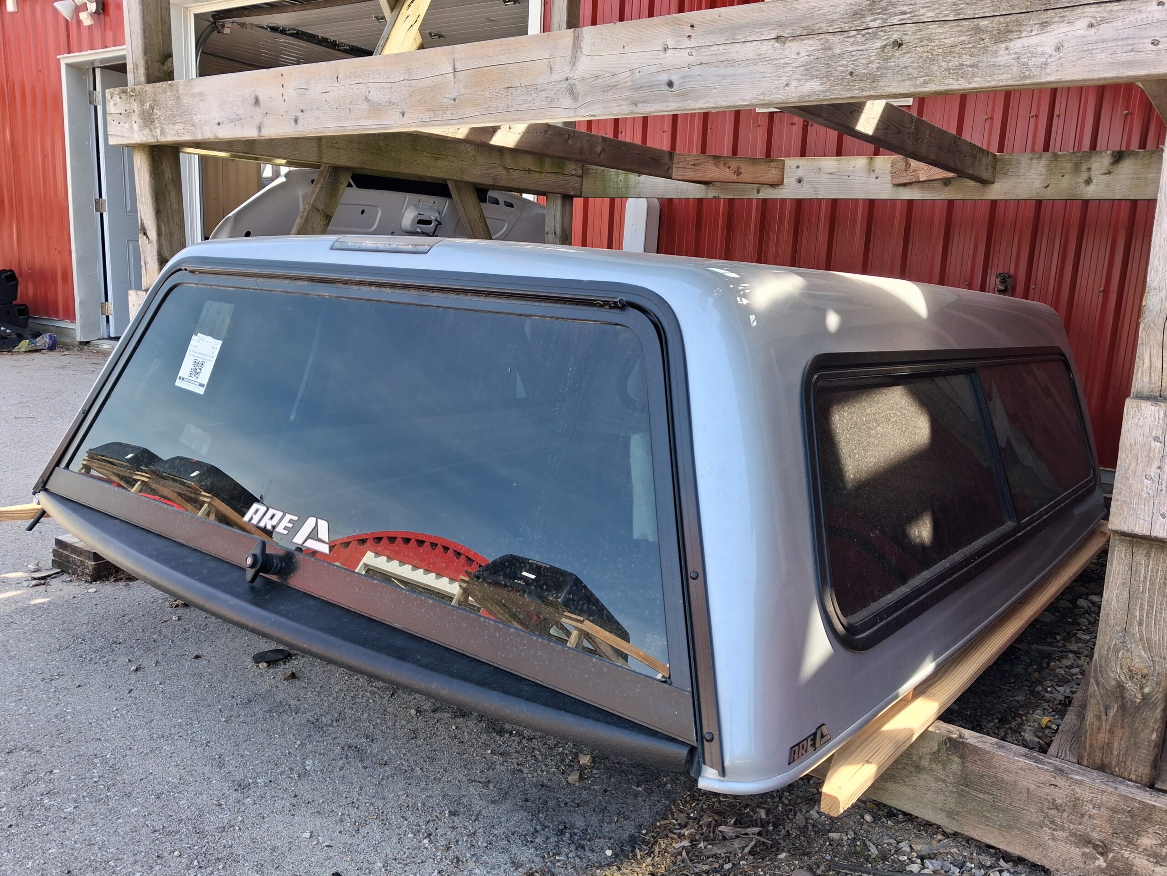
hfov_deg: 65.3
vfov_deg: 51.4
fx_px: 910
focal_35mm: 27
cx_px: 584
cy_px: 438
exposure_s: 1/100
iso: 25
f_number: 1.8
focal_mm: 4
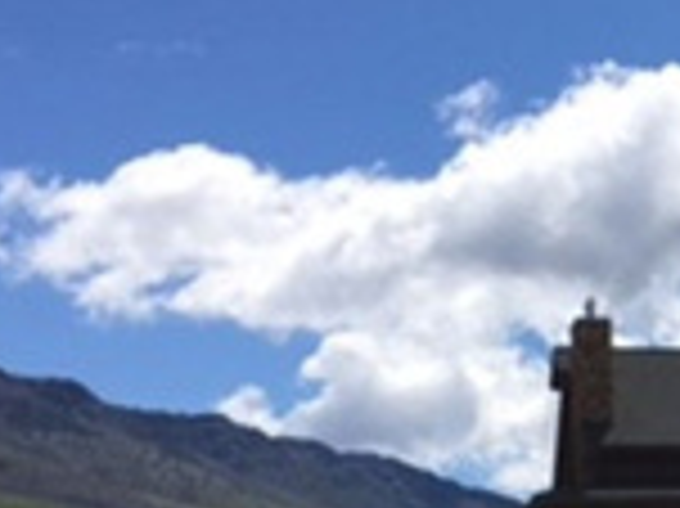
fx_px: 2414
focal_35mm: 123
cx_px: 955
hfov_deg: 15.1
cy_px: 778
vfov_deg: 11.5
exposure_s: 1/2404
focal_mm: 4.15
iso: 25
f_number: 2.2
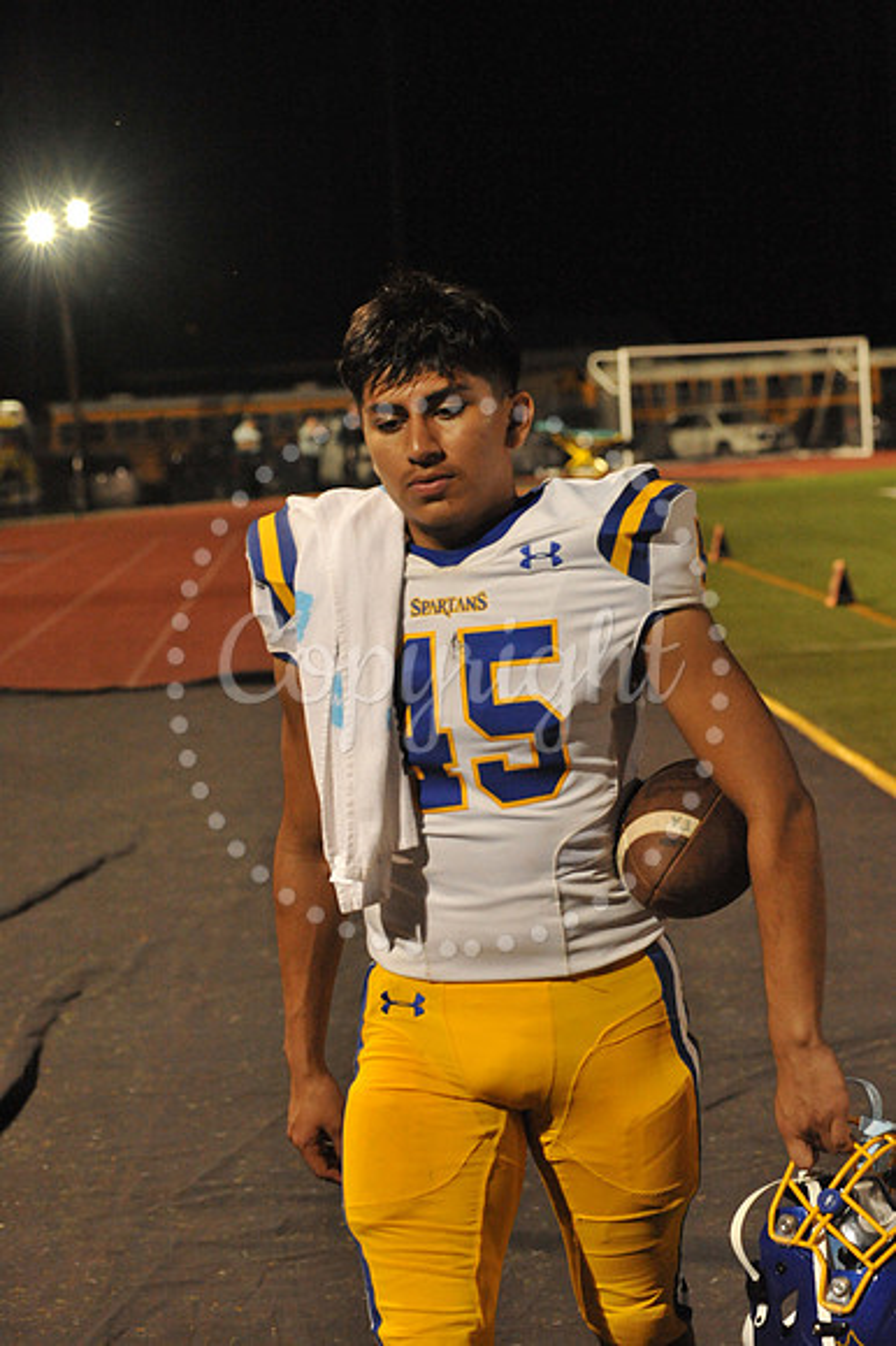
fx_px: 3439
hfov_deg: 14.8
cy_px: 673
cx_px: 448
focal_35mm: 92
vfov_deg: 22.2
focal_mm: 92
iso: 6400
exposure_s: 1/200
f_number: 6.3
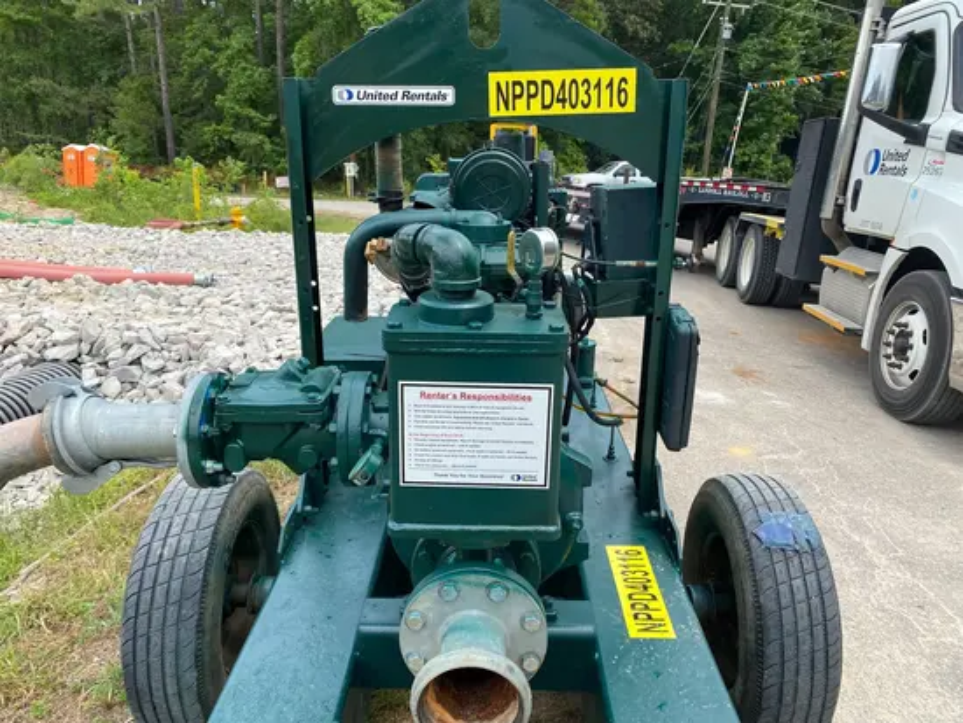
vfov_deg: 53.1
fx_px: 724
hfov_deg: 67.3
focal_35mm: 26
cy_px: 362
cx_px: 482
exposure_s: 1/927
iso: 32
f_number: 1.8
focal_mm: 4.25
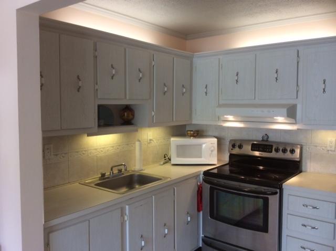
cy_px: 126
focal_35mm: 32
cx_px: 168
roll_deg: +0.4
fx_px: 310
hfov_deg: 56.9
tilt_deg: -5.3
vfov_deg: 44.1
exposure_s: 1/40
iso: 32
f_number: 2.4
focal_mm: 3.3
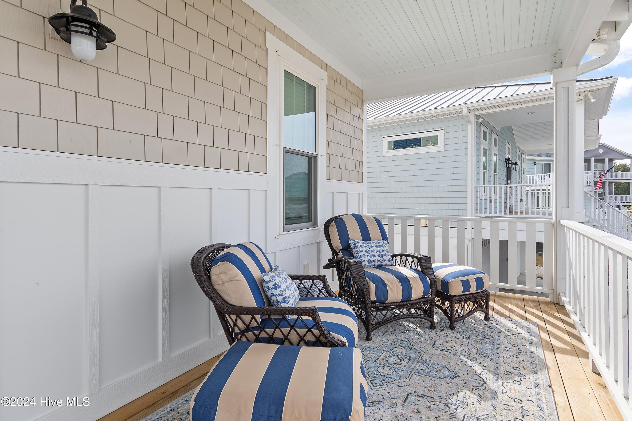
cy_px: 210
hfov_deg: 90.0
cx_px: 316
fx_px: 316
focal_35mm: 18
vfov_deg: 67.4
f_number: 5
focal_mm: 12
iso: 100
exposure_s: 1/100
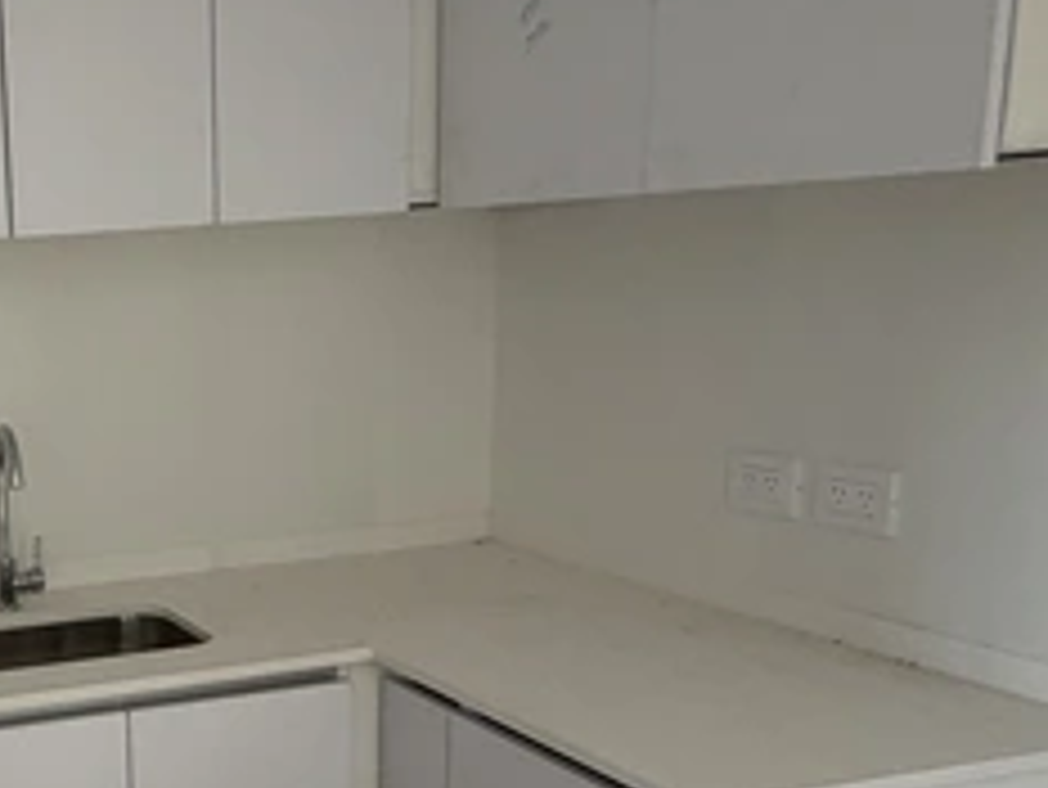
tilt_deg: -12.6
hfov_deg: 35.0
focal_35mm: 48
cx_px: -58
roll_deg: +4.7
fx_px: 1454
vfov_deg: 29.7
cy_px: 603
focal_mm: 2.22
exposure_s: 1/121
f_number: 2.2
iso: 250
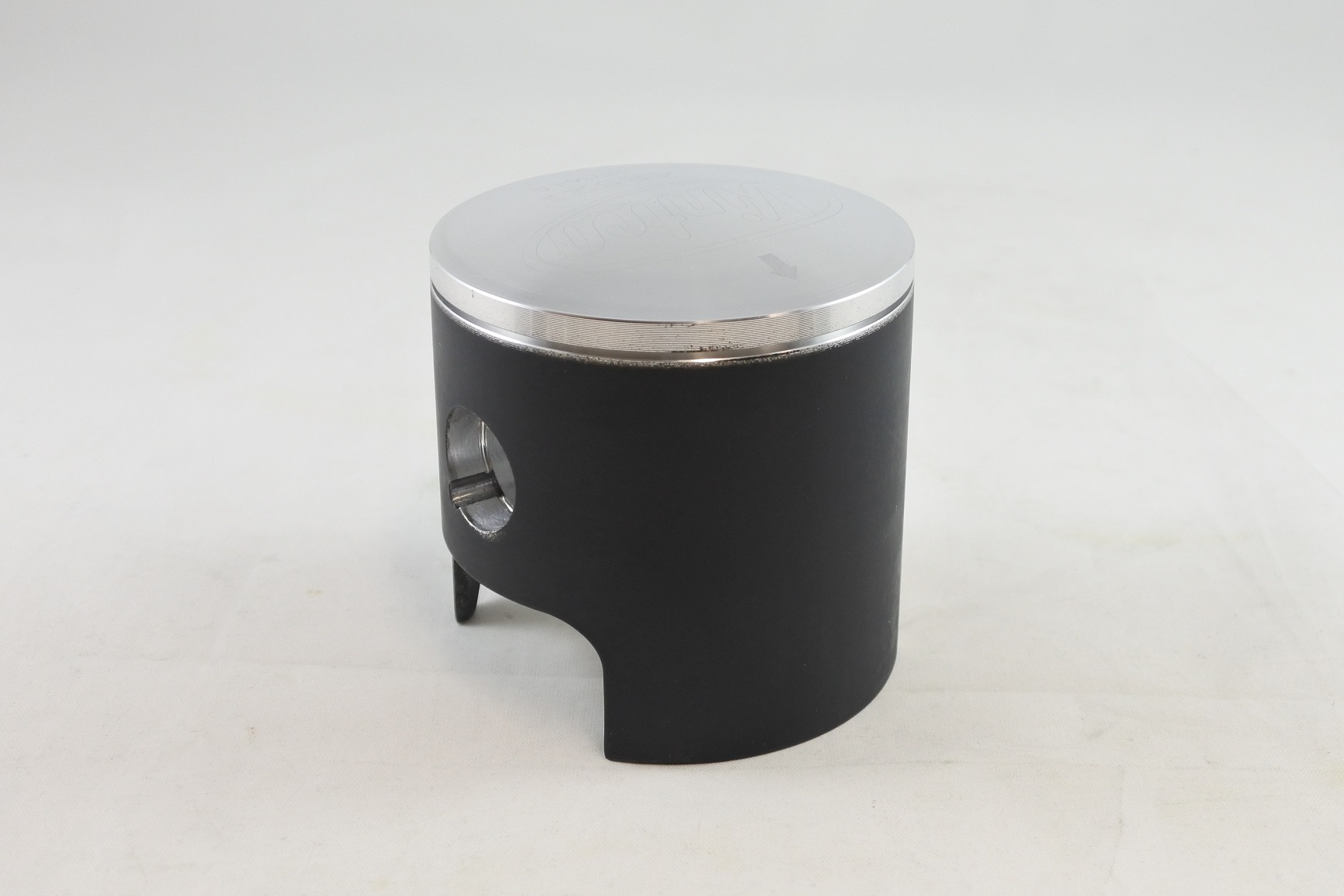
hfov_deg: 51.9
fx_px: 1381
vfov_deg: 35.9
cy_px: 448
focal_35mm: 37
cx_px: 672
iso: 450
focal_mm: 14
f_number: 4
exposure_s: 1/125
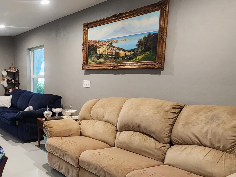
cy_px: 107
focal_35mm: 29
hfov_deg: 53.4
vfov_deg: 47.9
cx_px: 21
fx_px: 198
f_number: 2.2
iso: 320
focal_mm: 2.2
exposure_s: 1/40
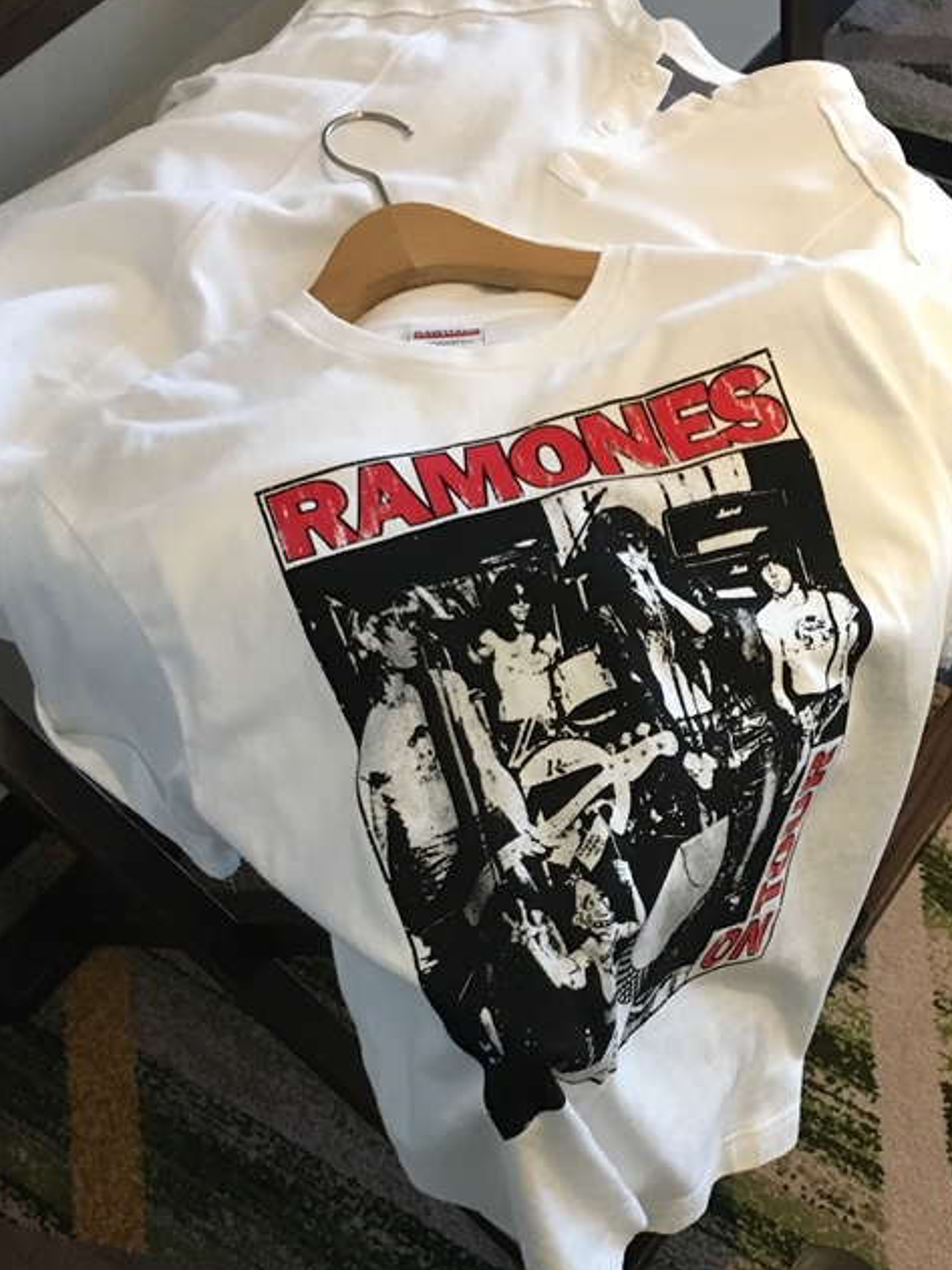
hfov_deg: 29.2
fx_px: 1797
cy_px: 856
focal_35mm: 49
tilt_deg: -56.7
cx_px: 704
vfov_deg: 38.4
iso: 200
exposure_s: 1/30
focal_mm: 4.15
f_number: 2.2
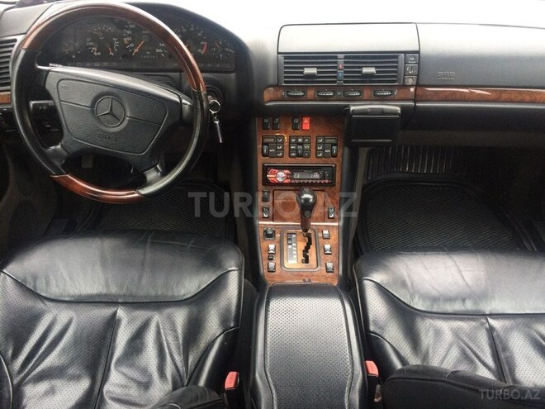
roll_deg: +1.9
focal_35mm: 29
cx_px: 272
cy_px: 204
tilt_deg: -40.5
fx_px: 457
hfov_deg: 61.7
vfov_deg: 48.2
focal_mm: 4.15
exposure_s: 1/33
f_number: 2.2
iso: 200
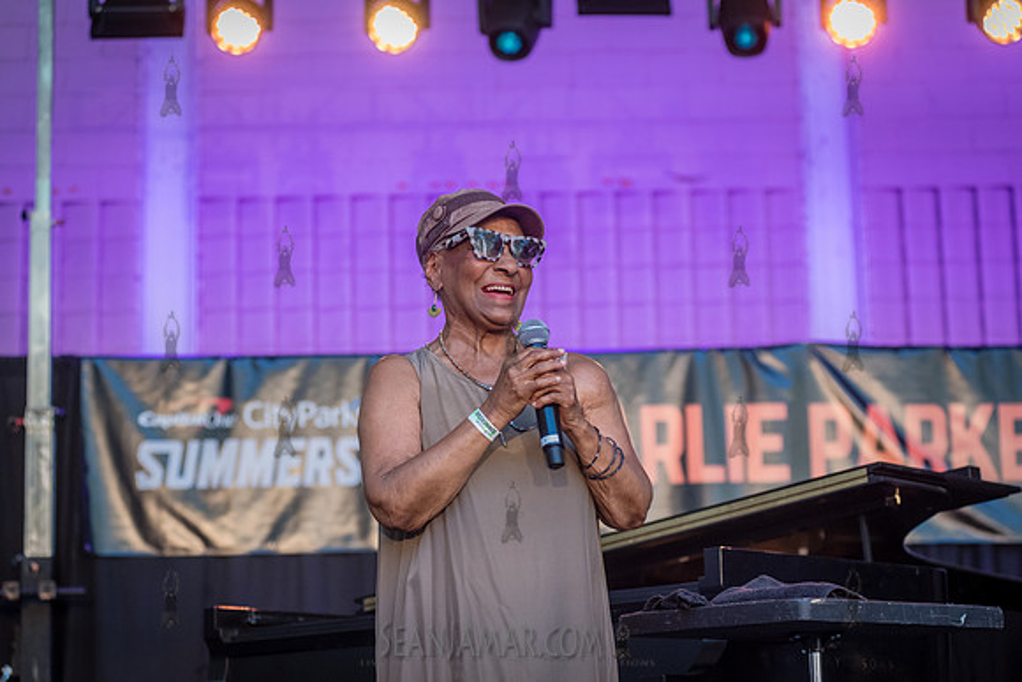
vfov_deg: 17.1
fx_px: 2272
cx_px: 511
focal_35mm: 80
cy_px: 341
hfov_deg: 25.4
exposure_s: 1/800
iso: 3200
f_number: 4
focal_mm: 80
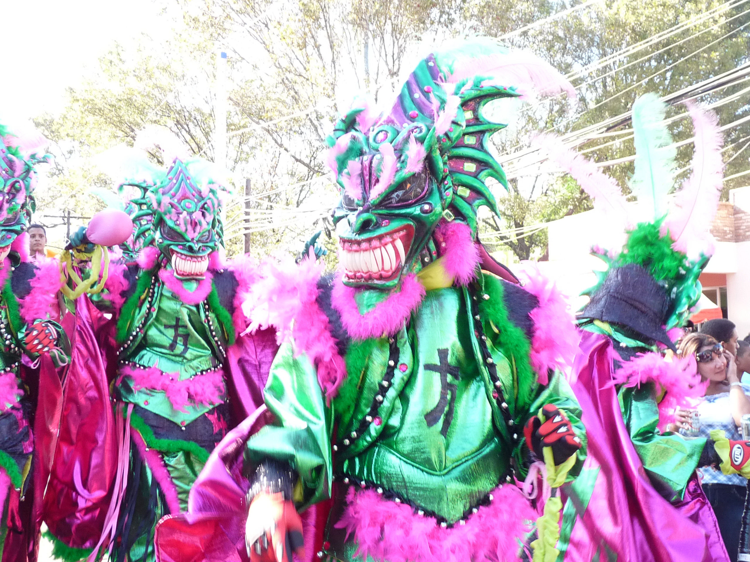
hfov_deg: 46.8
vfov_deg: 36.0
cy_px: 281
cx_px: 375
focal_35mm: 40
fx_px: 867
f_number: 2.8
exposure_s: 1/125
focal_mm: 4.9
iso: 200
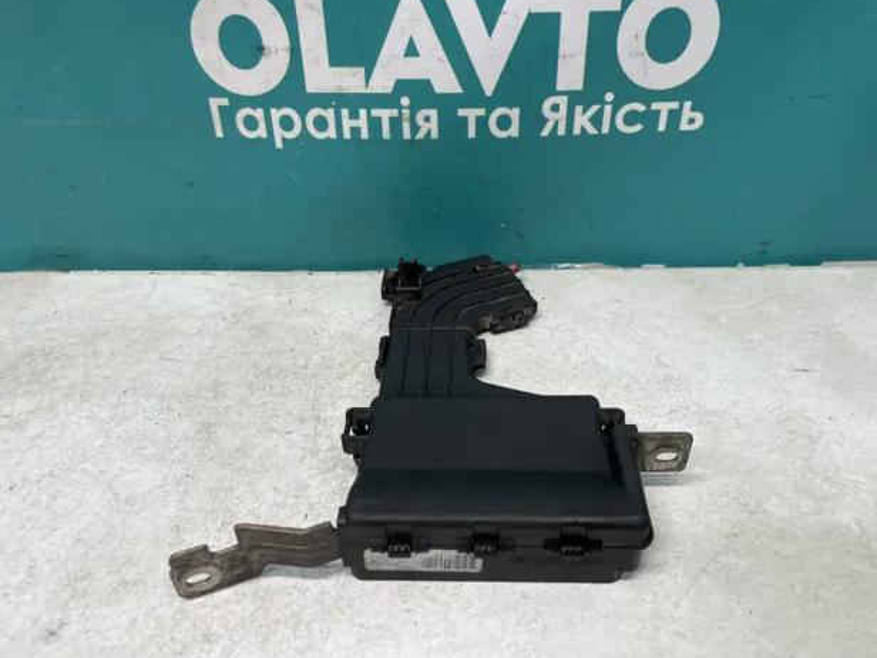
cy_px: 333
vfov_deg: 51.4
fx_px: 684
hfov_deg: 65.3
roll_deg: +3.6
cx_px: 444
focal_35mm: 27
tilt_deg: -34.3
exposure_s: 1/100
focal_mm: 4.2
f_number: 1.6
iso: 100
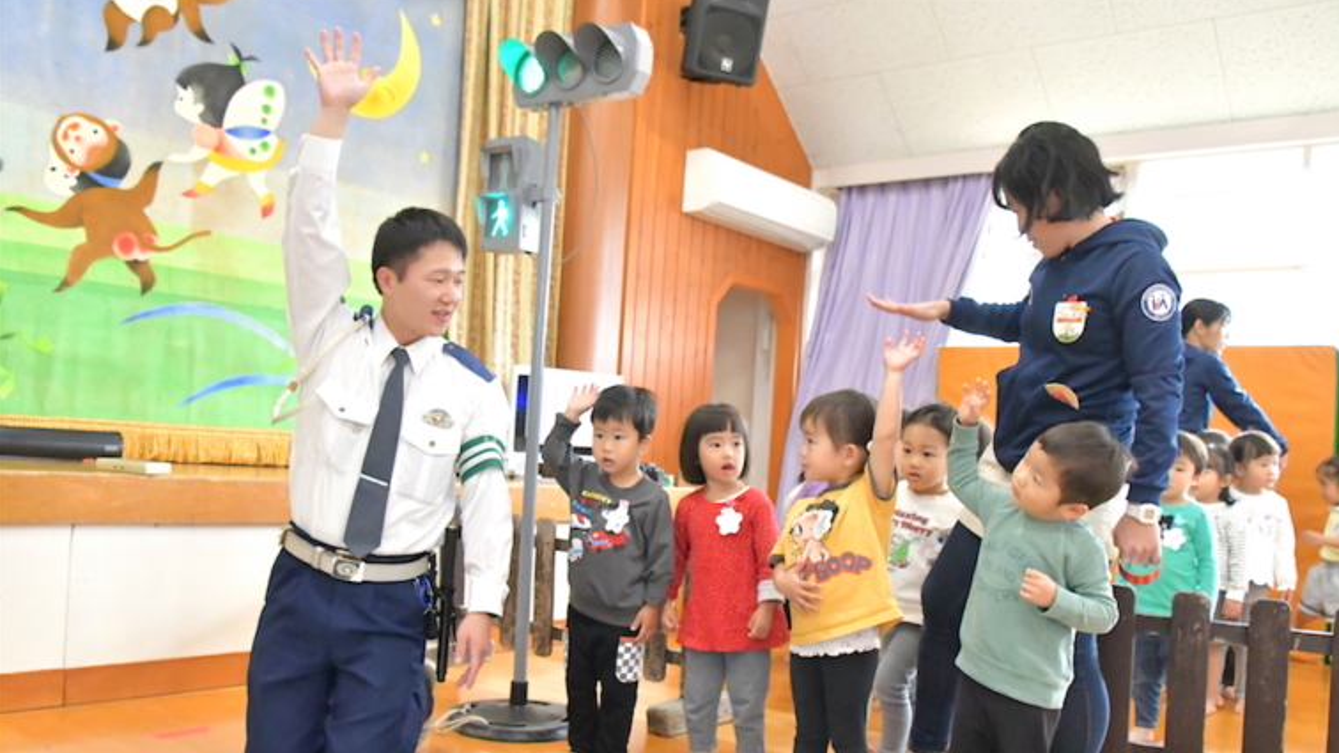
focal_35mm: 33
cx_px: 678
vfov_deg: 35.5
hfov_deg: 59.5
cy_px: 443
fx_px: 1171
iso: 12800
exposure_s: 1/400
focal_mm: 21
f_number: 4.5
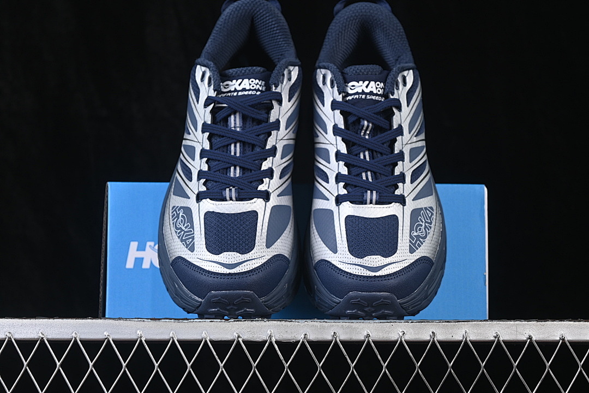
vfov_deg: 18.2
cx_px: 294
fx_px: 1227
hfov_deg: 27.0
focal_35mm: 75
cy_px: 196
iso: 160
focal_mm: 50
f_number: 6.3
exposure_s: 1/60
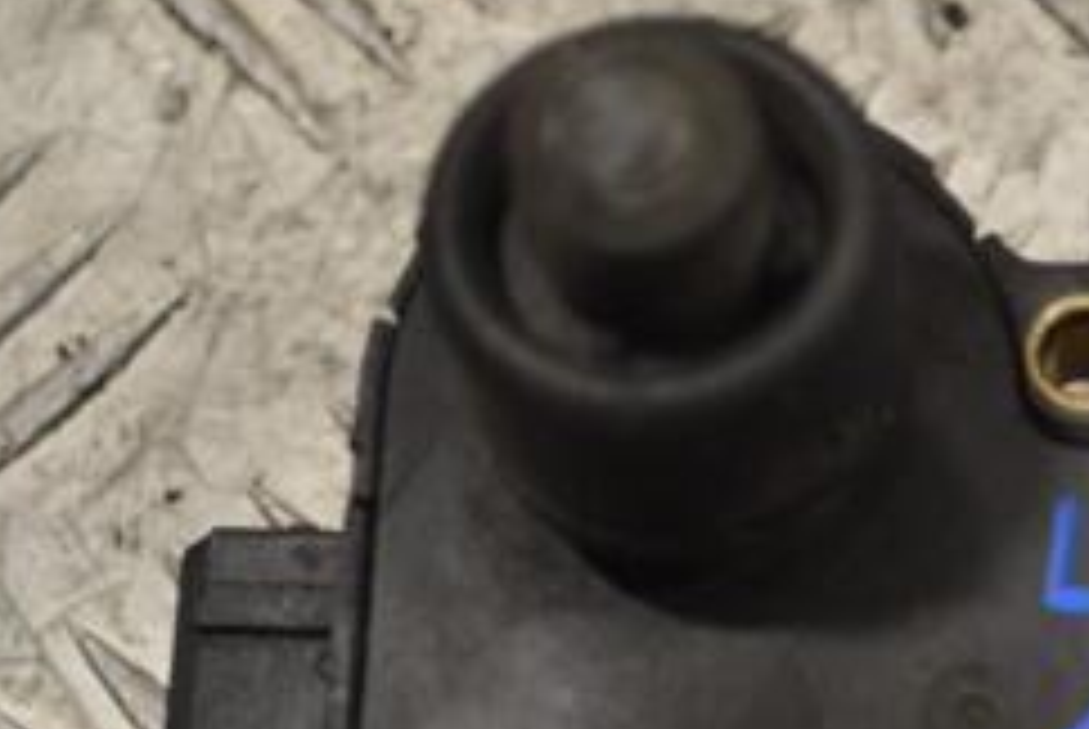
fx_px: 4725
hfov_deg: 13.1
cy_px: 477
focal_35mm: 156
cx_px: 950
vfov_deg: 8.8
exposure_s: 1/125
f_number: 5.3
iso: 400
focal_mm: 42
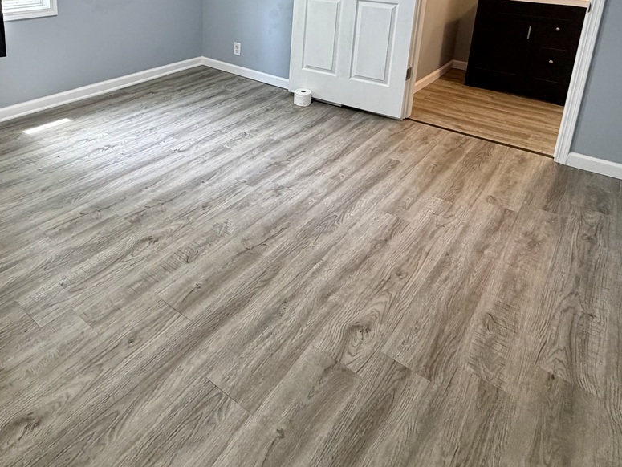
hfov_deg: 66.0
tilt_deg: -14.7
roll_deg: -1.3
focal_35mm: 26
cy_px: 54
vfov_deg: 48.0
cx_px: 225
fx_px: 467
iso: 250
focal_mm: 2.22
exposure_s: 1/60
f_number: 2.2
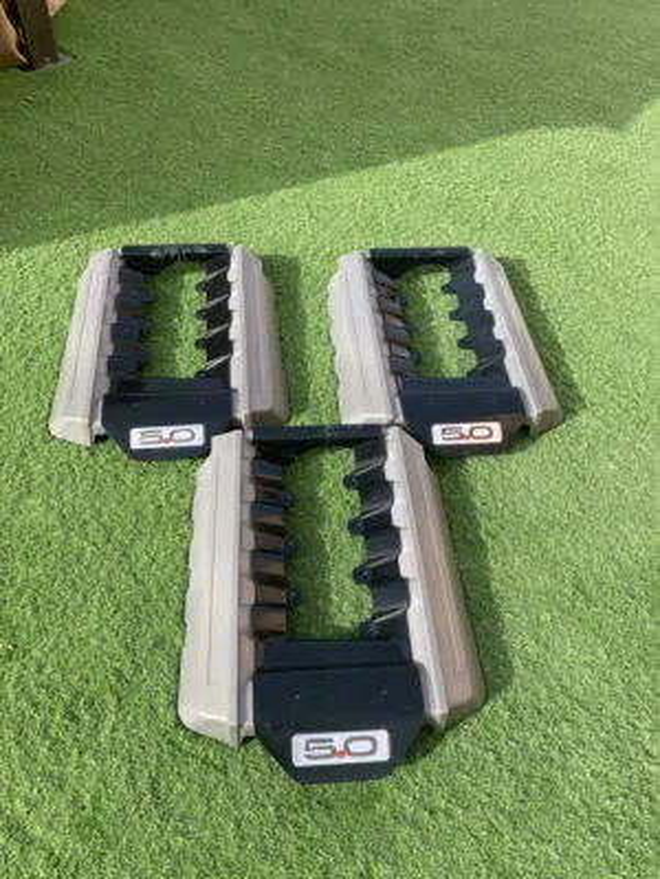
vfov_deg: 67.3
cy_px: 440
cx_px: 330
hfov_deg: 53.1
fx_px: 661
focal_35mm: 26
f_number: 1.8
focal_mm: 4.25
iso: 32
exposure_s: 1/573
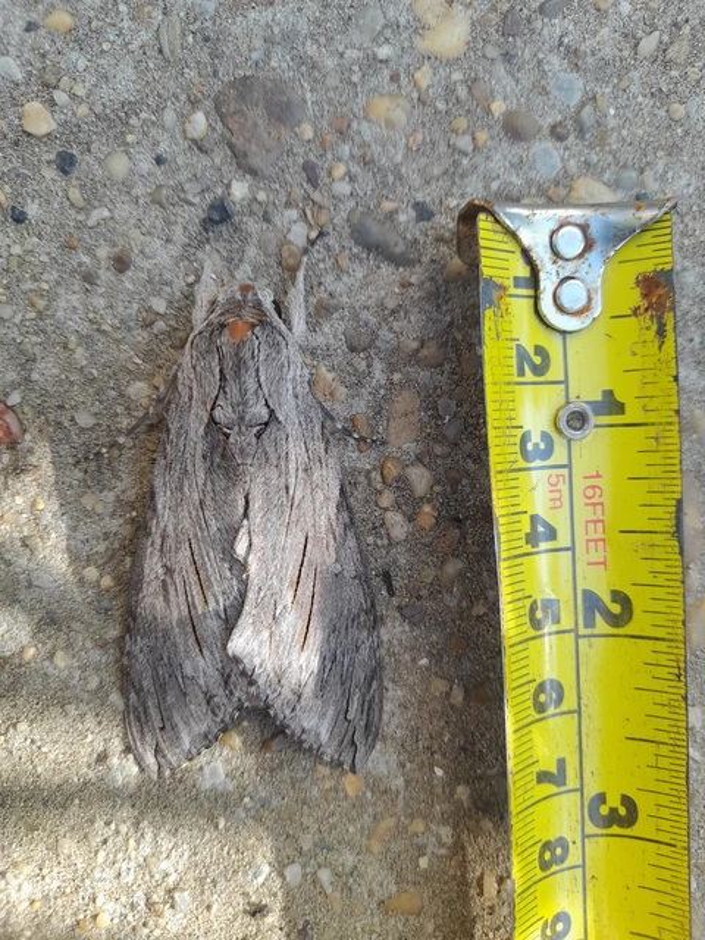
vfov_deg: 69.4
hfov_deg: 54.9
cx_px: 352
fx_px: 679
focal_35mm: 25
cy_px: 470
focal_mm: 4.6
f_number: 2
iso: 20
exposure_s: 1/50
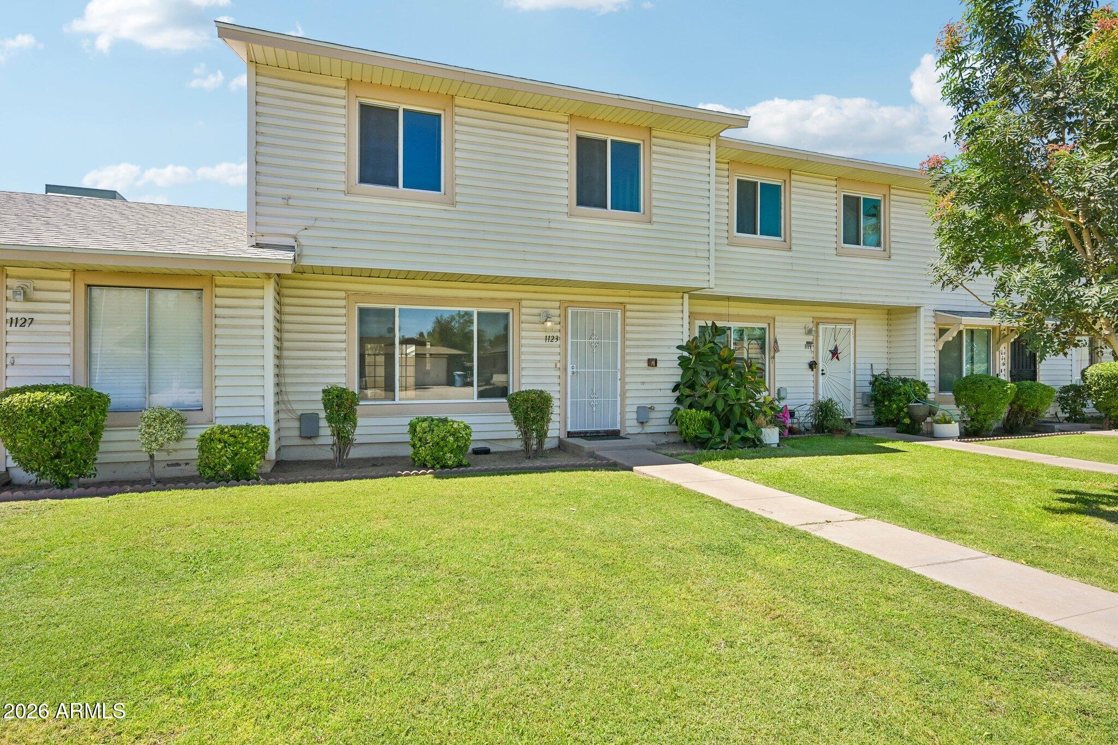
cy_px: 372
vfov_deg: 64.5
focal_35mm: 19
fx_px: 590
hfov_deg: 86.9
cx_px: 559
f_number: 8
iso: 640
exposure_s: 1/1250
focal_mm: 19
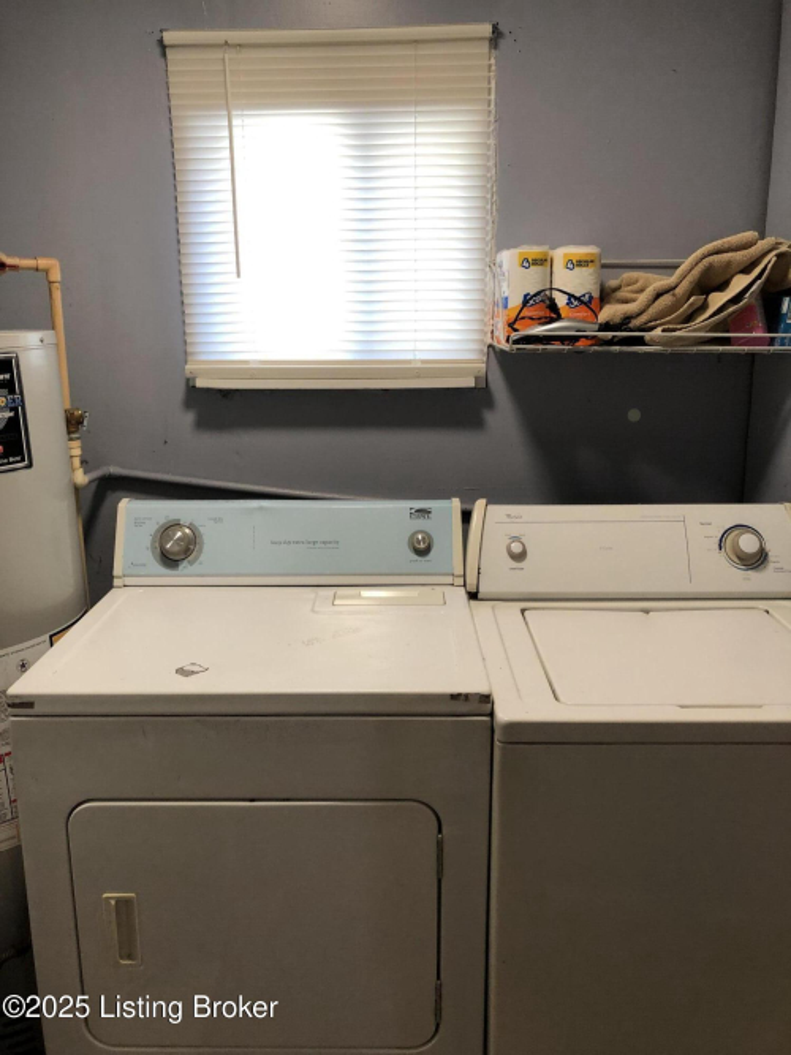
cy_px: 528
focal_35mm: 28
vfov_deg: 63.5
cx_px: 396
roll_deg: +1.2
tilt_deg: -10.9
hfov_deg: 49.7
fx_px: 853
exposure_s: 1/30
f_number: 1.8
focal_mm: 3.99
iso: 25
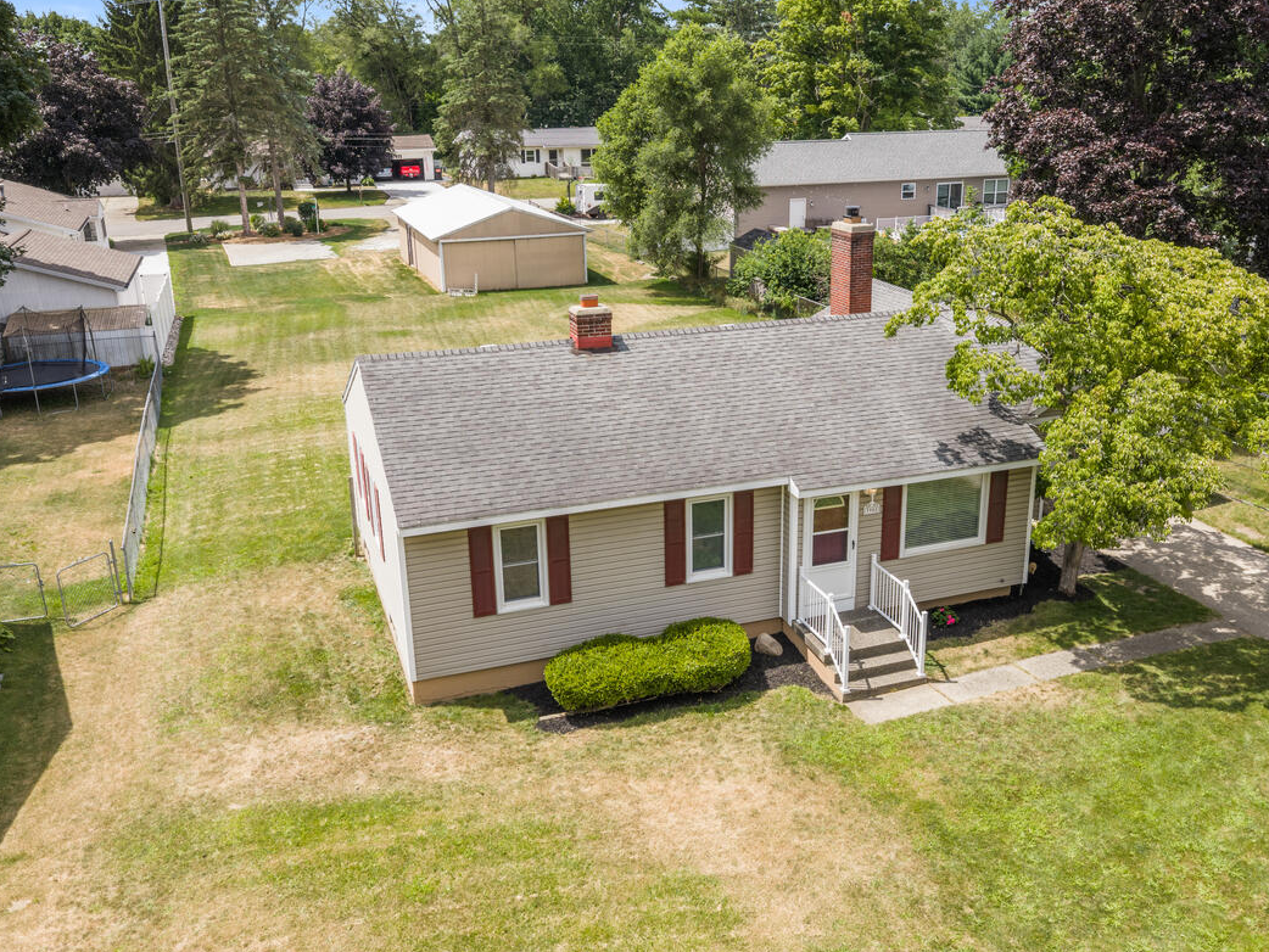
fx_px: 1137
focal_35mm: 31
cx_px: 705
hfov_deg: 58.2
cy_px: 478
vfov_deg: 45.5
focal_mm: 14.45
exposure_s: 1/160
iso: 100
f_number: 5.6
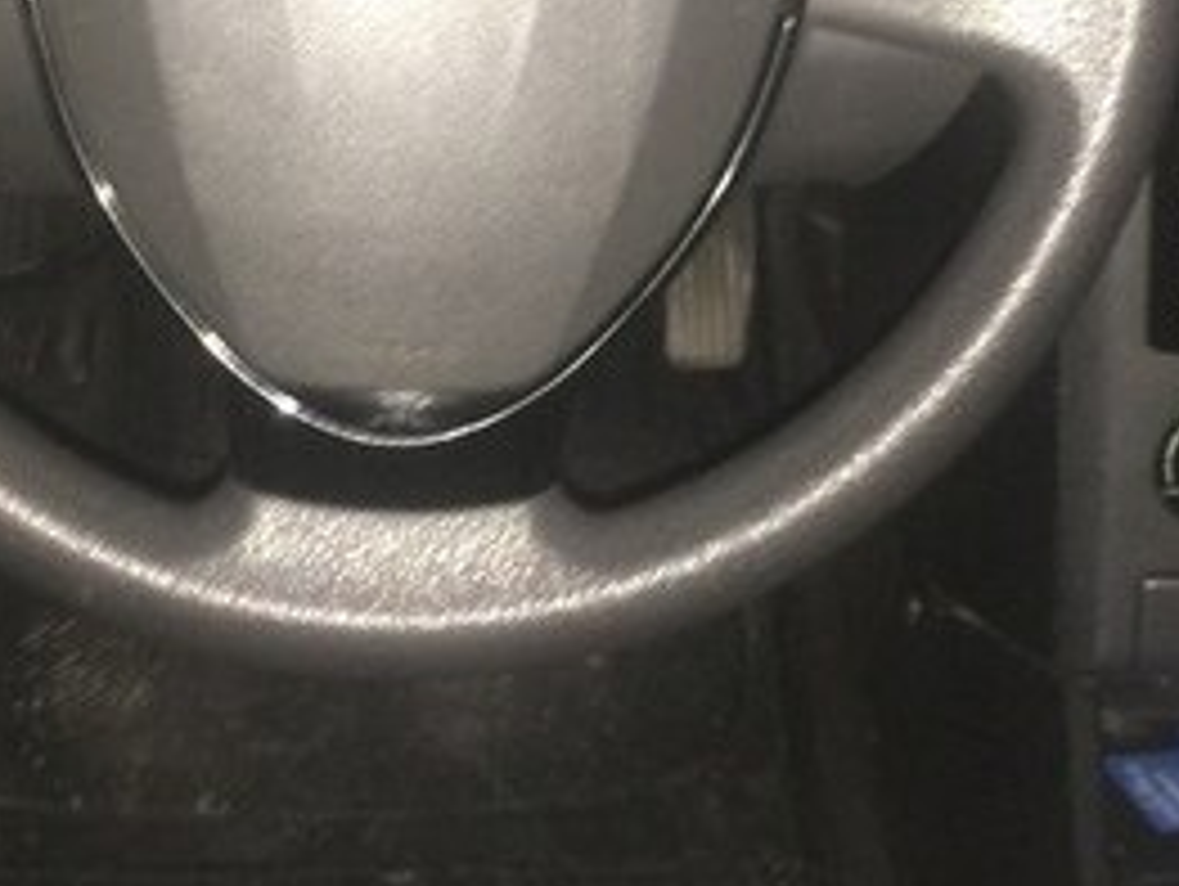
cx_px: 522
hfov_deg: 26.6
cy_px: -124
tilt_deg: -20.8
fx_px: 2489
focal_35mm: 73
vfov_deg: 19.2
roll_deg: -2.3
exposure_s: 1/17
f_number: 2.2
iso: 200
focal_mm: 4.15
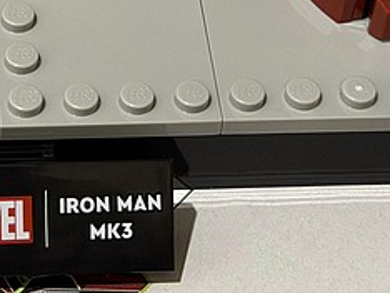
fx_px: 1804
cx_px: -15
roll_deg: -1.2
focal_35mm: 160
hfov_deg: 12.2
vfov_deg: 9.1
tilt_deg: -42.4
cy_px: -134
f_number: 1.78
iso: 250
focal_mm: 6.76
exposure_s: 1/60
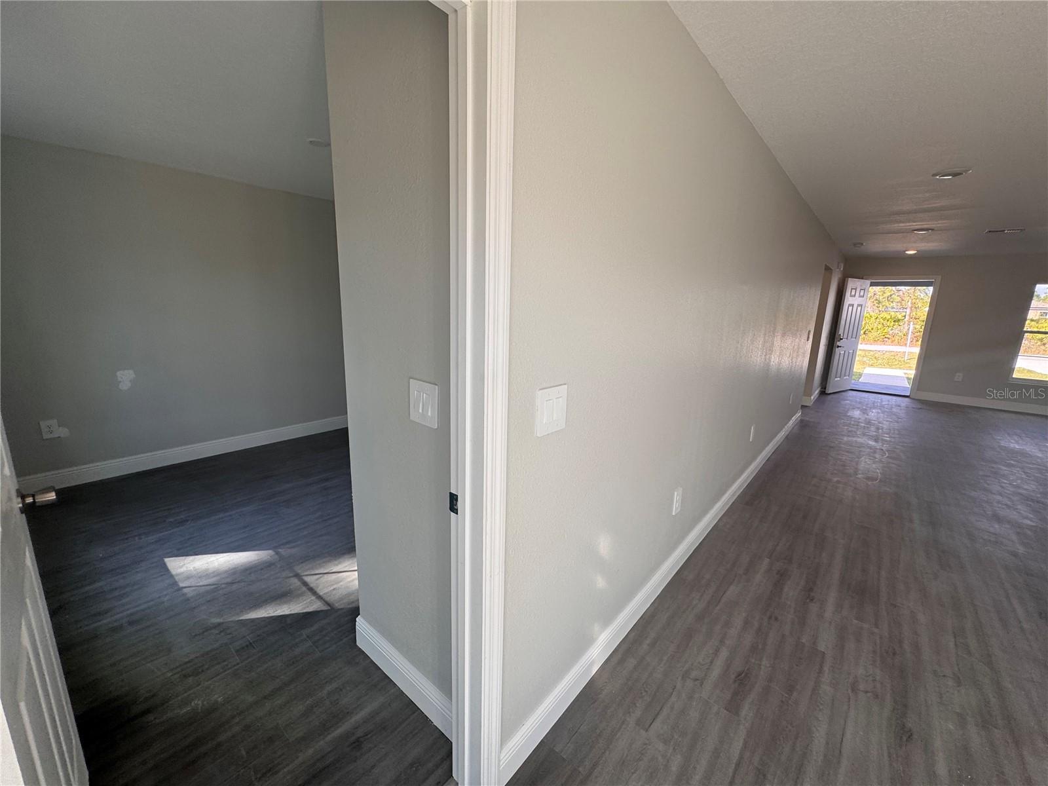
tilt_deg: -12.5
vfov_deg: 85.7
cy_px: 393
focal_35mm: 14
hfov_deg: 102.1
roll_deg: -2.2
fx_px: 424
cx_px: 524
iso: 40
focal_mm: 2.22
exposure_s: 1/154
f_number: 2.2
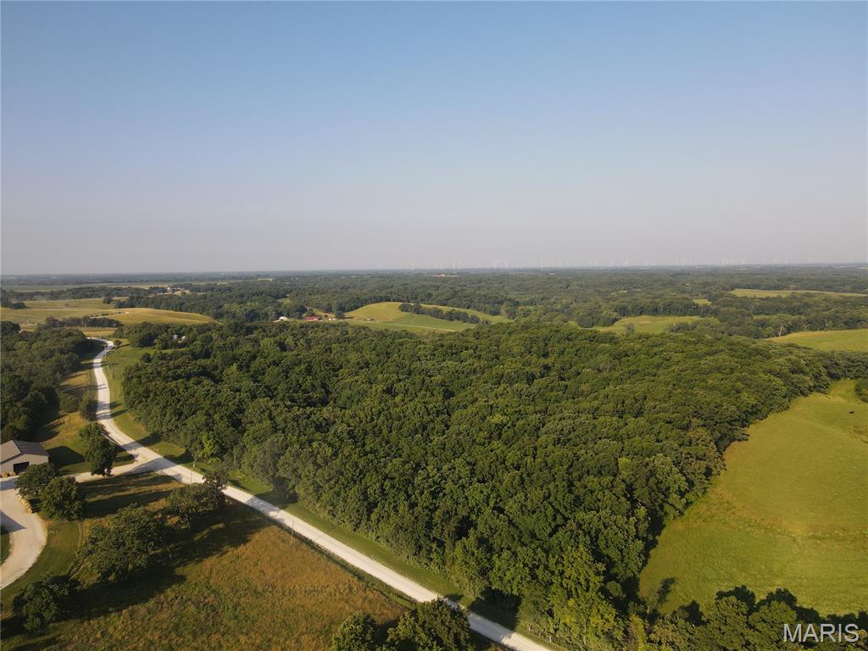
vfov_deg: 56.8
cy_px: 326
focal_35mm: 24
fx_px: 602
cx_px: 434
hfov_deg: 71.6
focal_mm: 4.5
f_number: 2.8
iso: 100
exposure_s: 1/30
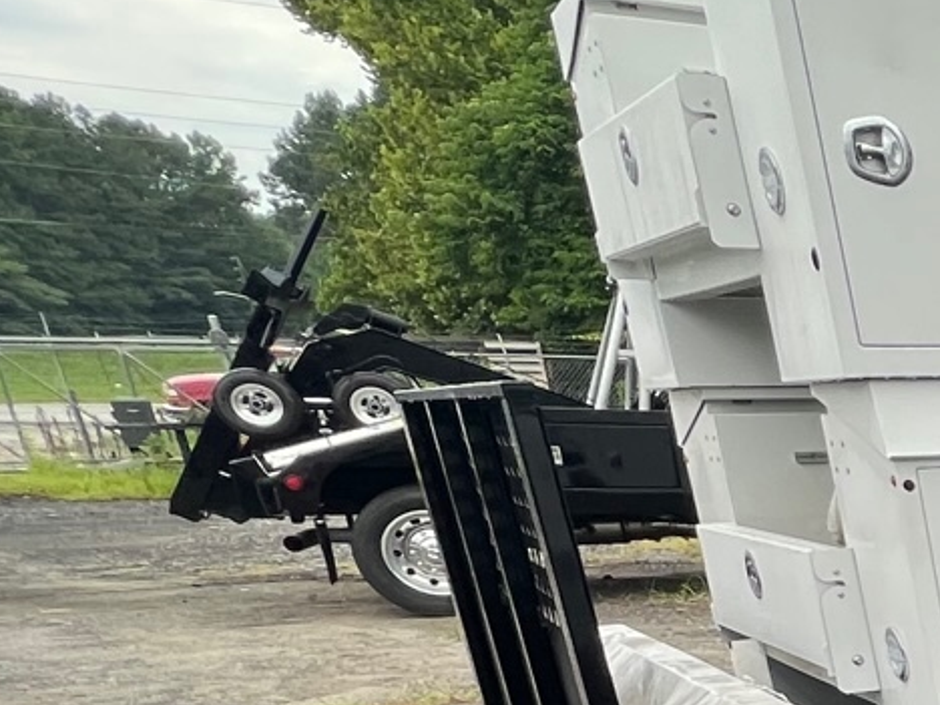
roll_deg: -0.8
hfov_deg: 20.7
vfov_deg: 22.4
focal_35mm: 56
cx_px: 1768
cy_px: 990
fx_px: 1521
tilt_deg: -19.6
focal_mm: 1.57
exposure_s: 1/99
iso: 50
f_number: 1.8
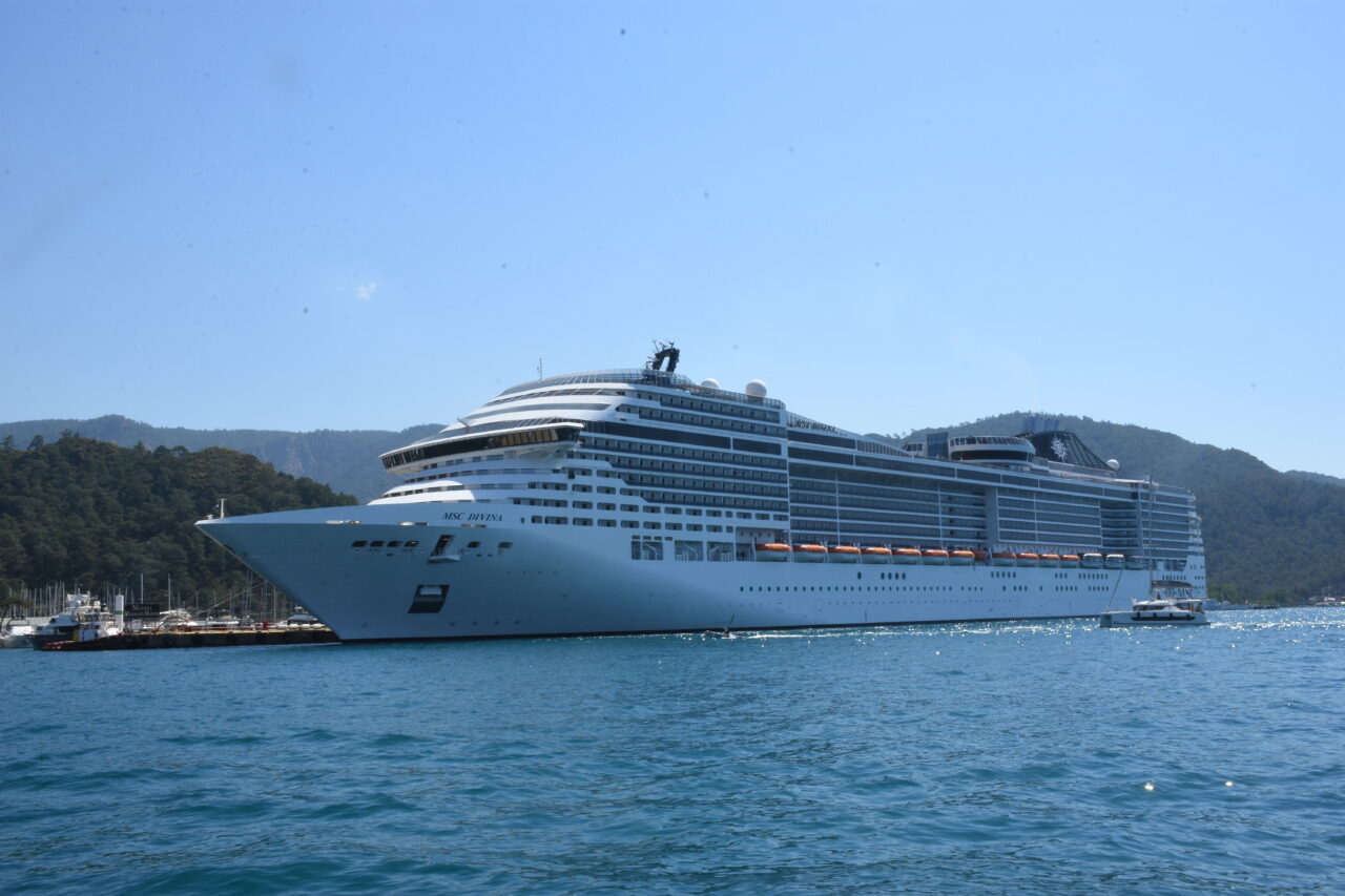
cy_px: 448
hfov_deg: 55.1
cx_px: 672
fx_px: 1289
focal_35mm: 34
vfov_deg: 38.4
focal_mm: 23
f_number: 25
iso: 400
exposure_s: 1/125
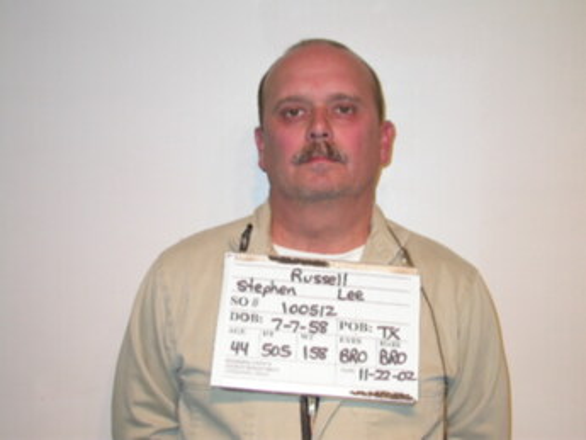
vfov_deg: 24.4
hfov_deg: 32.2
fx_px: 1016
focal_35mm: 60
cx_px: 293
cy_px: 220
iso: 100
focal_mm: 12.4
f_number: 3.1
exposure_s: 1/60.3
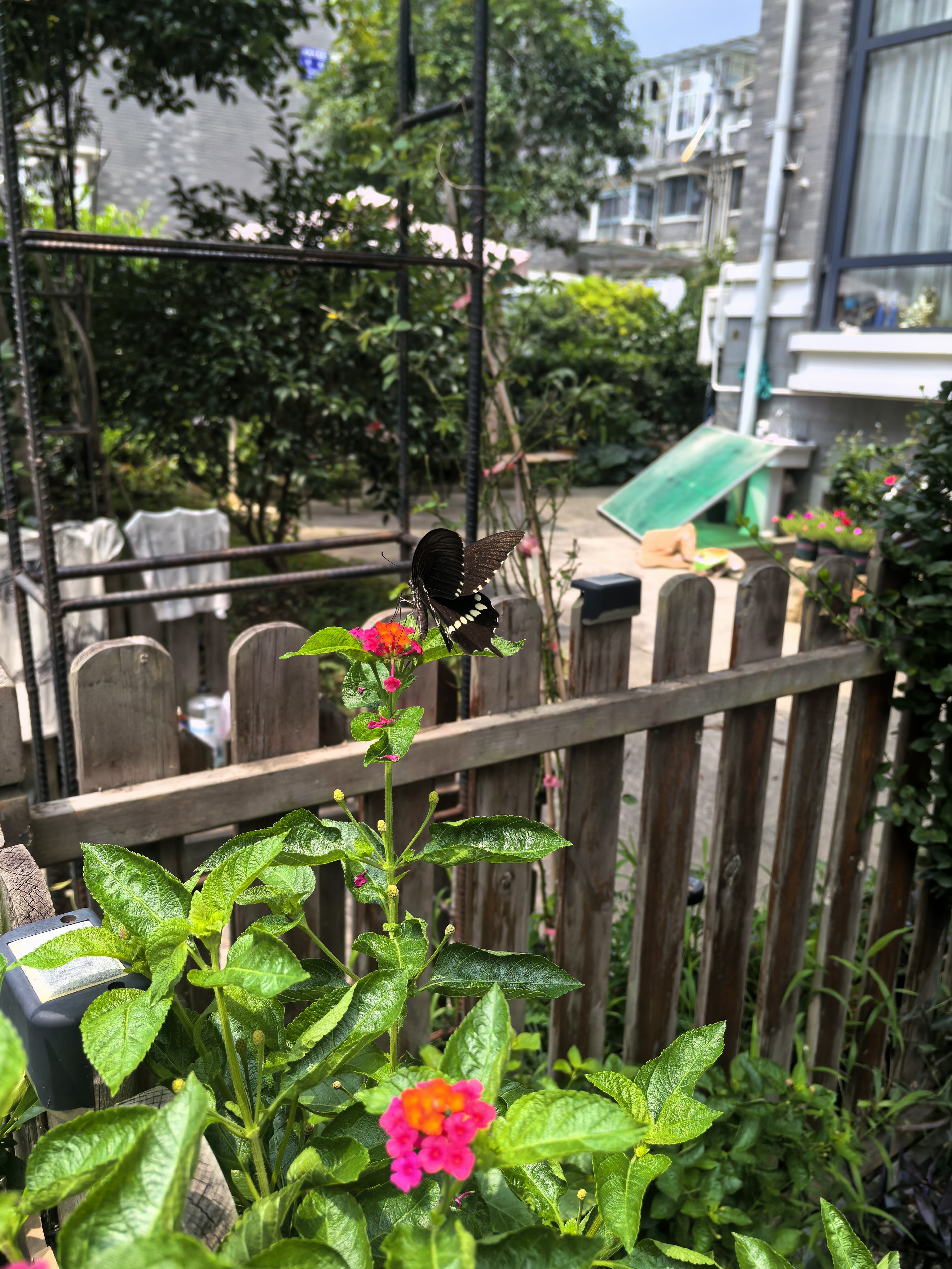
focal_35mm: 27
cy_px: 634
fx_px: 990
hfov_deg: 51.4
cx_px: 476
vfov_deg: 65.3
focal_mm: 5.75
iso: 50
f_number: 2
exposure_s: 1/2004
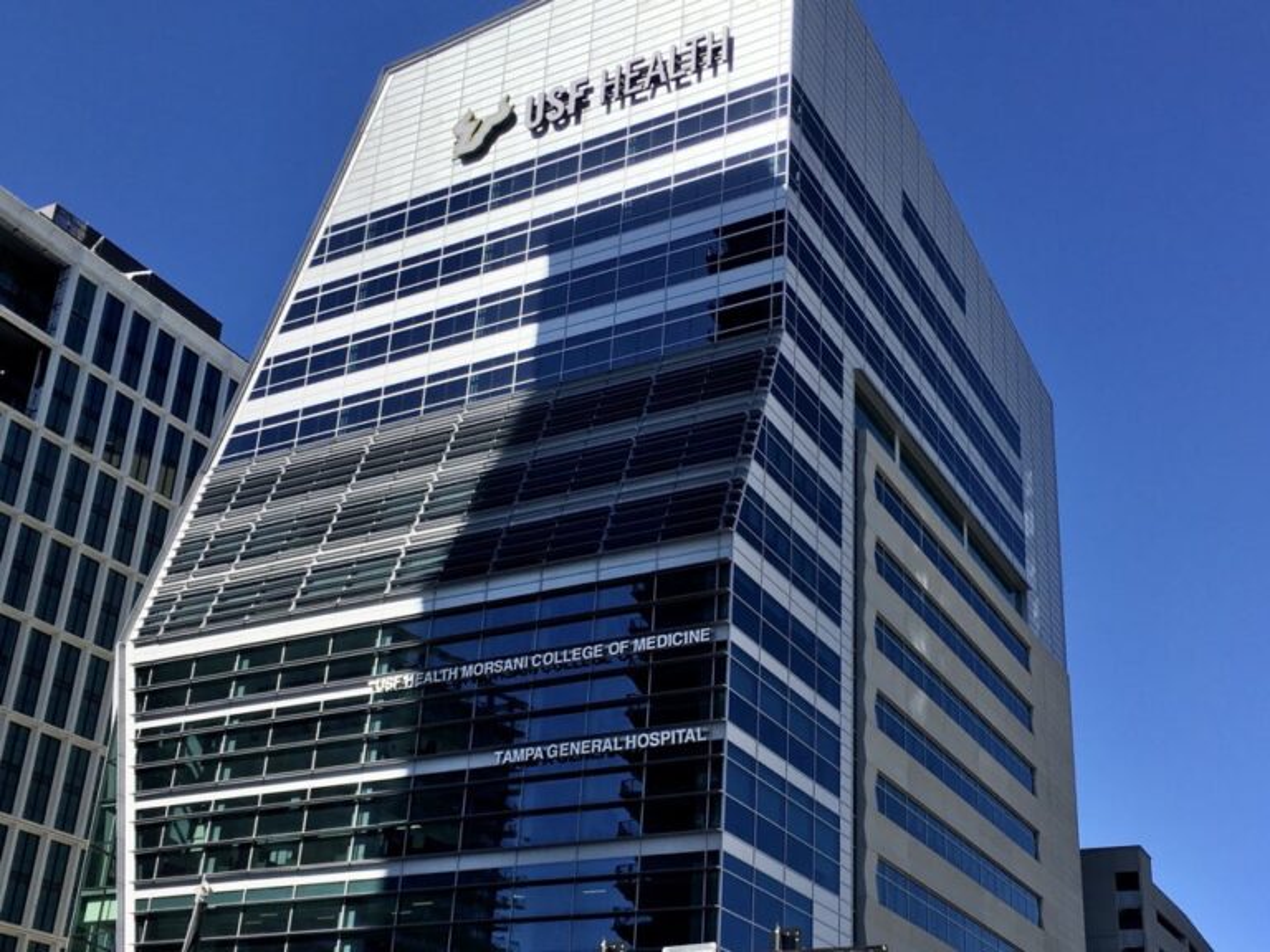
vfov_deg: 48.2
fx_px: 1064
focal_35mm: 29
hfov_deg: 61.7
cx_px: 635
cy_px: 476
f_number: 2.2
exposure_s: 1/1508
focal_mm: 4.15
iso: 25
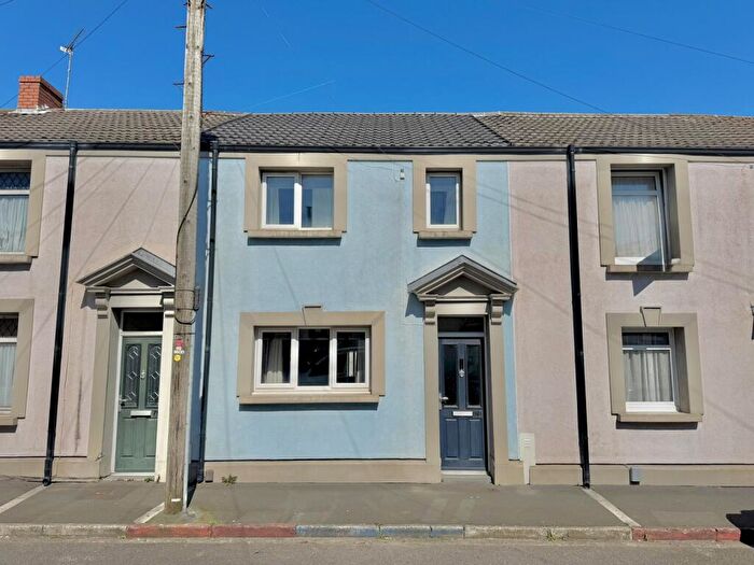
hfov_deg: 71.6
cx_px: 377
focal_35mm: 24
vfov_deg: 56.8
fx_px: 523
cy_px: 282
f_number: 1.78
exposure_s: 1/12346
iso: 80
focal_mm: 6.76
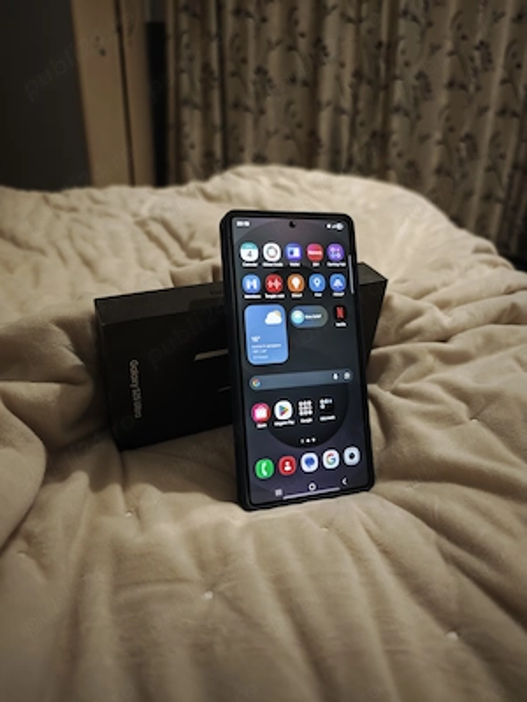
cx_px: 264
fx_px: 467
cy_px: 351
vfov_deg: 73.9
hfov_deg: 58.9
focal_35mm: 23
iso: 4000
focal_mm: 8.72
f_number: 1.63
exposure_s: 1/33.3
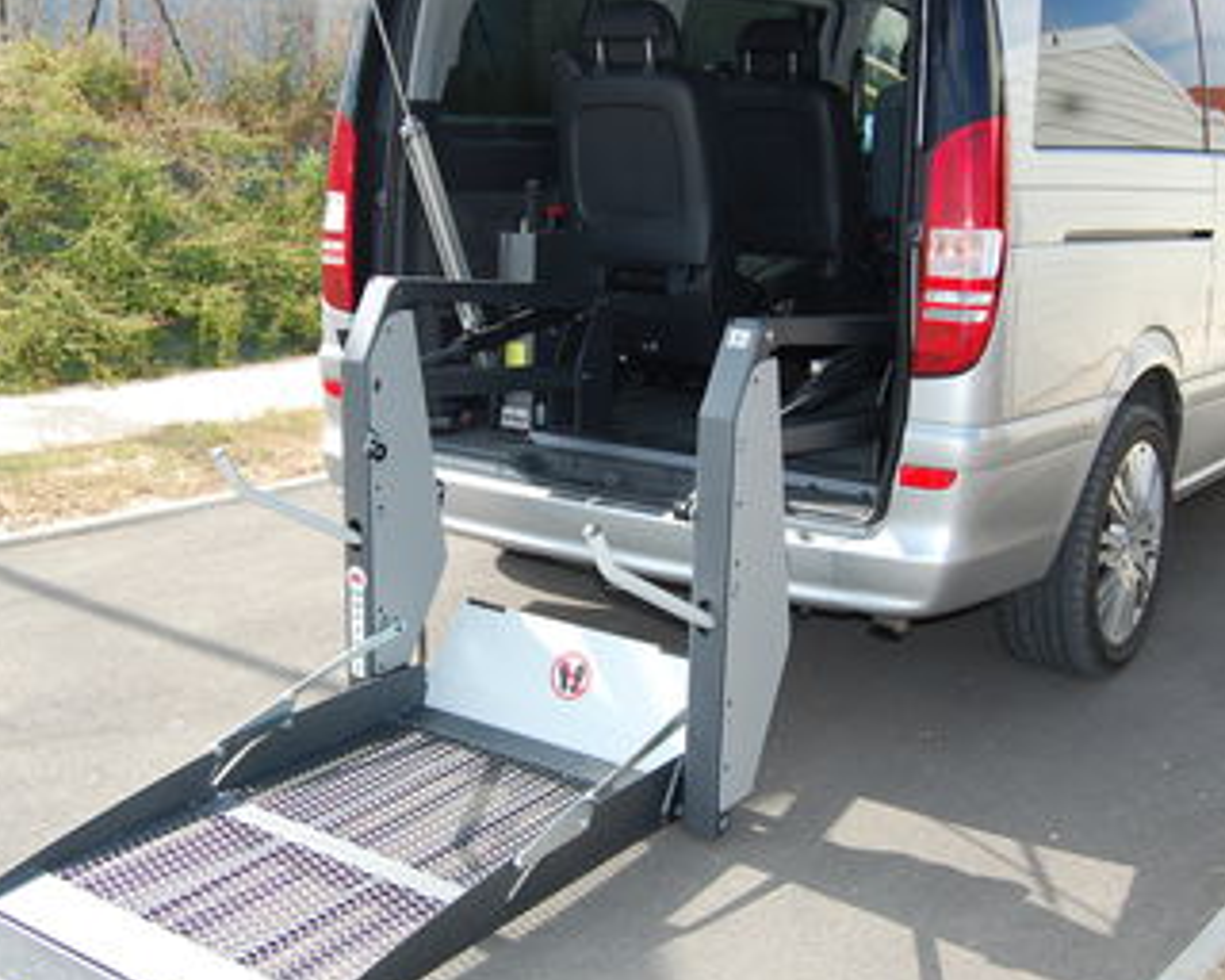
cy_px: 471
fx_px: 1595
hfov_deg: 42.0
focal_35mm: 44
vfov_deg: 34.1
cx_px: 559
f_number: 5.6
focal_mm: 20
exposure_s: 1/500
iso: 320
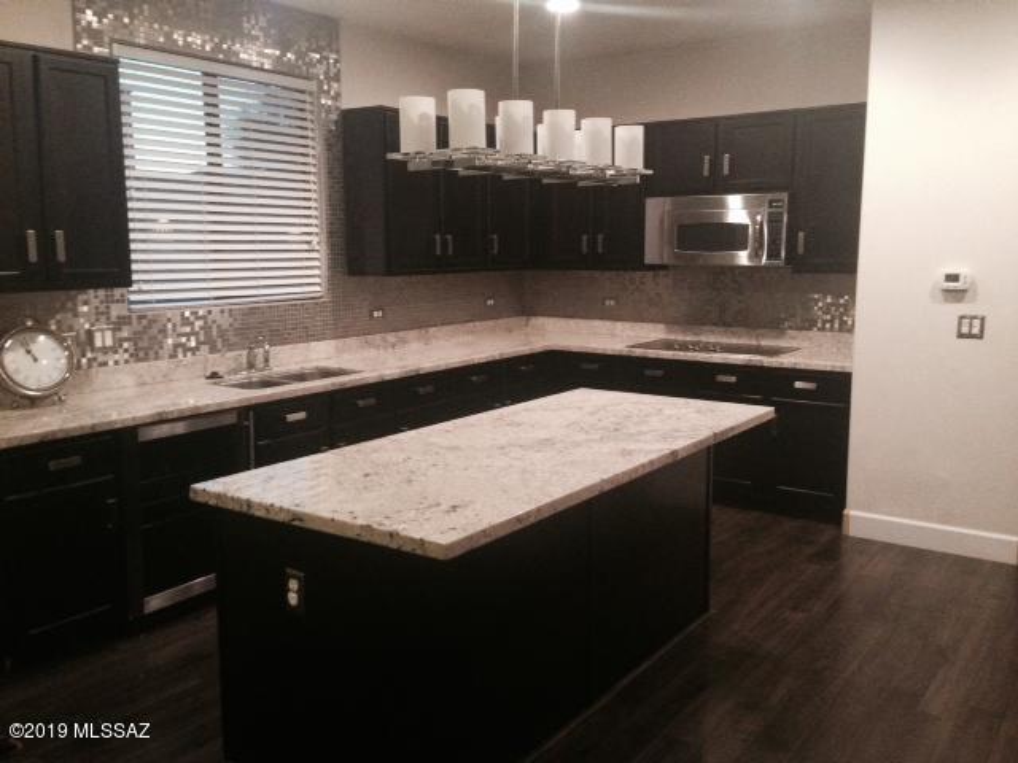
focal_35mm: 33
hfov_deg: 55.4
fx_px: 970
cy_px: 382
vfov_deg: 42.9
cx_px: 509
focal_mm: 4.12
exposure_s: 1/15
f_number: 2.4
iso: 500
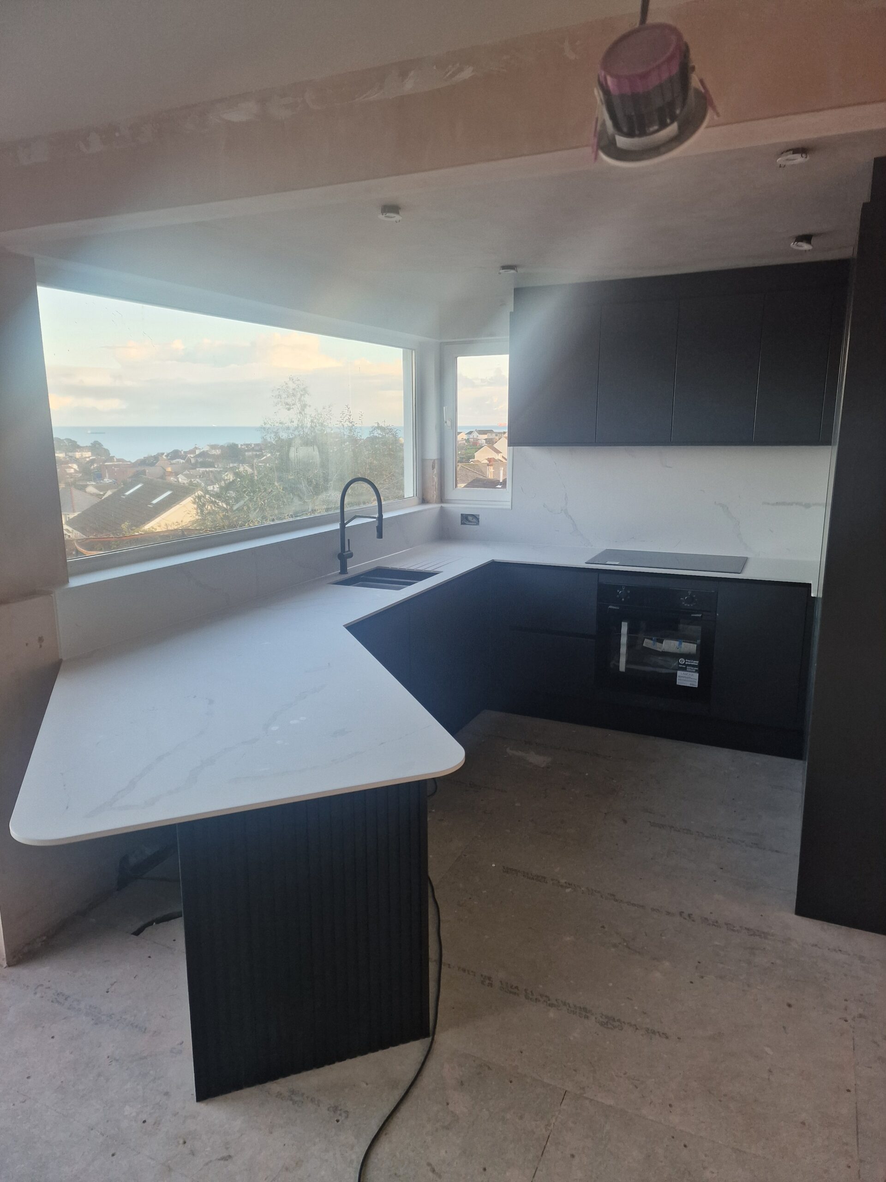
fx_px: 785
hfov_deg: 58.9
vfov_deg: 73.9
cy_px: 591
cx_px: 443
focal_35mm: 23
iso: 125
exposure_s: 1/180
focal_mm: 6.4
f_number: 1.8
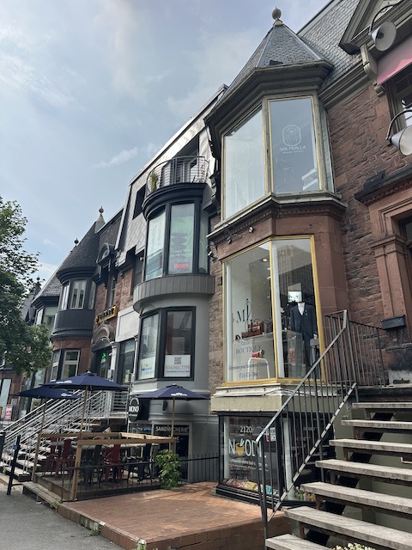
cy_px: 275
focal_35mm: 24
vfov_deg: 71.6
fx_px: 381
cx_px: 206
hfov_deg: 56.8
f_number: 1.78
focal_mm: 6.86
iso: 80
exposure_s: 1/4184
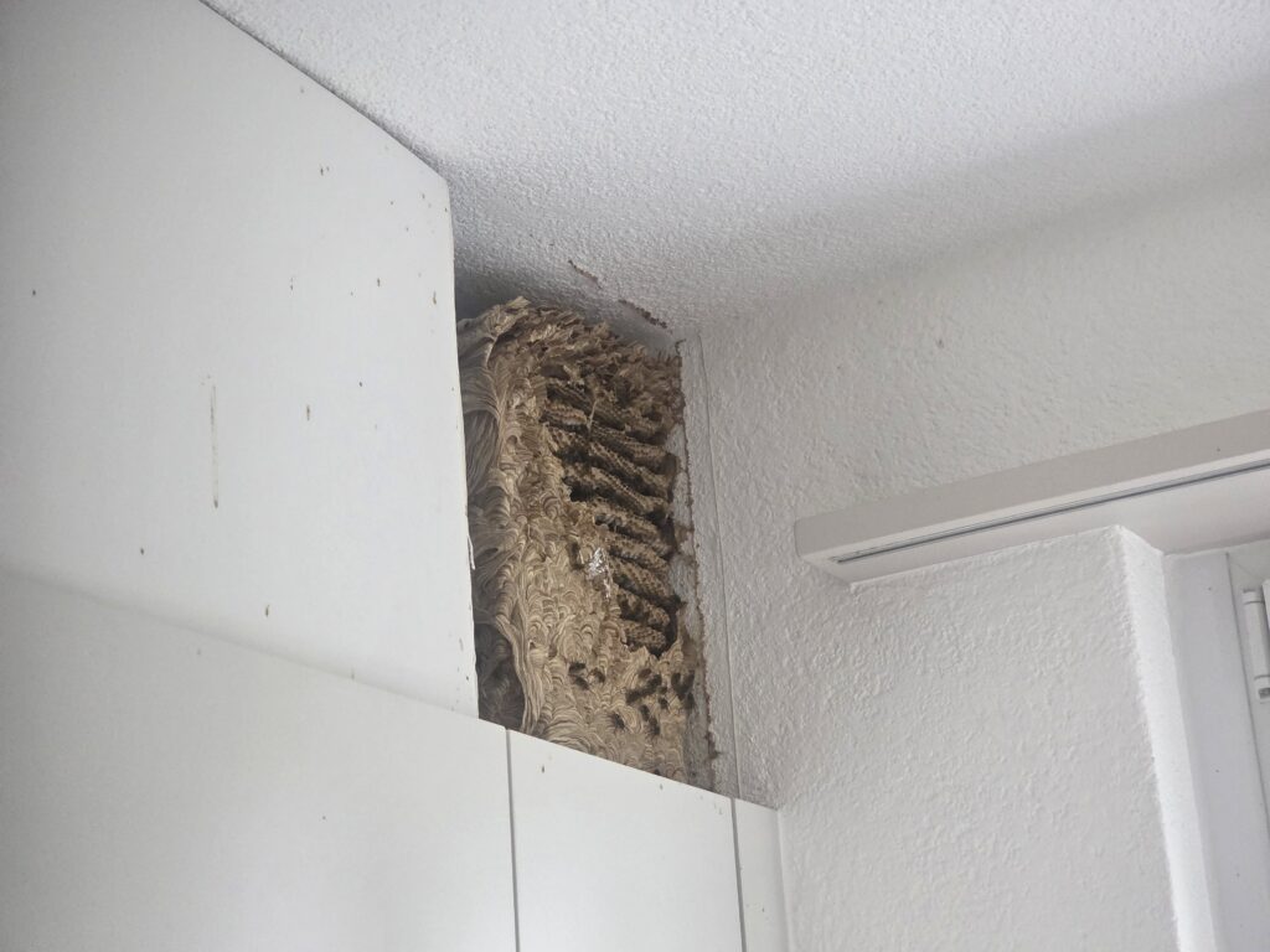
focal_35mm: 69
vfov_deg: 21.3
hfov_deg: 28.2
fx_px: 2531
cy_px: 476
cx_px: 635
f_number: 2.4
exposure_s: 1/100
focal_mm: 7.9
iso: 400
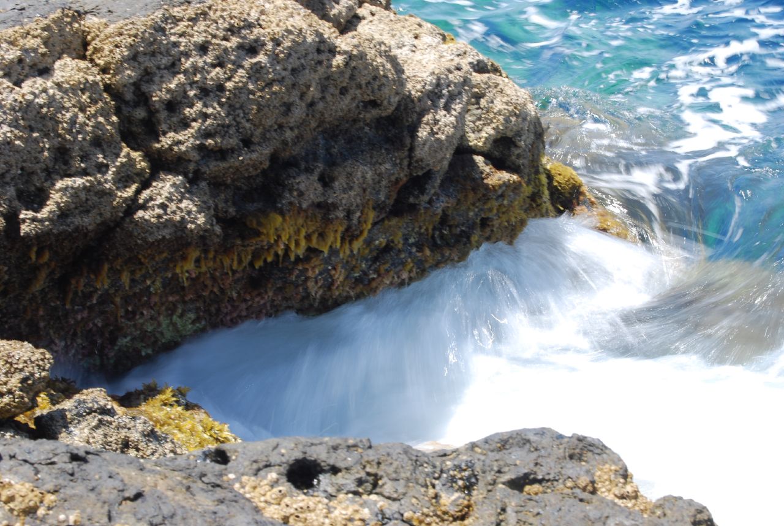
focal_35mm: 82
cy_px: 263
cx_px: 392
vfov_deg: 16.6
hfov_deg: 24.6
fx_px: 1800
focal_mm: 55
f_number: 20
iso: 100
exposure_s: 1/15
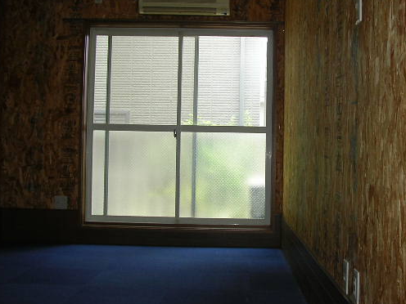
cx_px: 240
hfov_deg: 38.8
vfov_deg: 29.6
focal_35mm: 49
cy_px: 132
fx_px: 575
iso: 50
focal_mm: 5.8
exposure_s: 1/75.2
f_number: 2.9
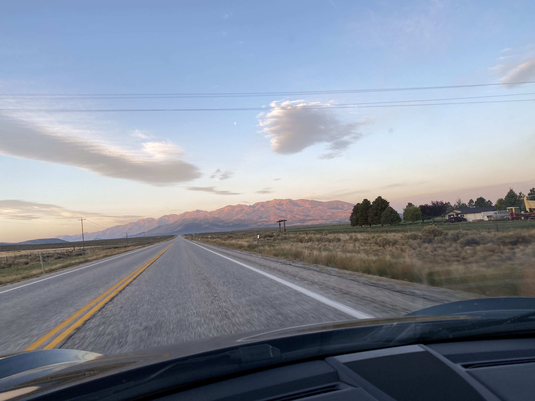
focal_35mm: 26
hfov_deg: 67.3
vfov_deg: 53.1
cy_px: 200
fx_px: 402
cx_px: 268
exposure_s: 1/199
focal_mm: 4.25
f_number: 1.8
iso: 32
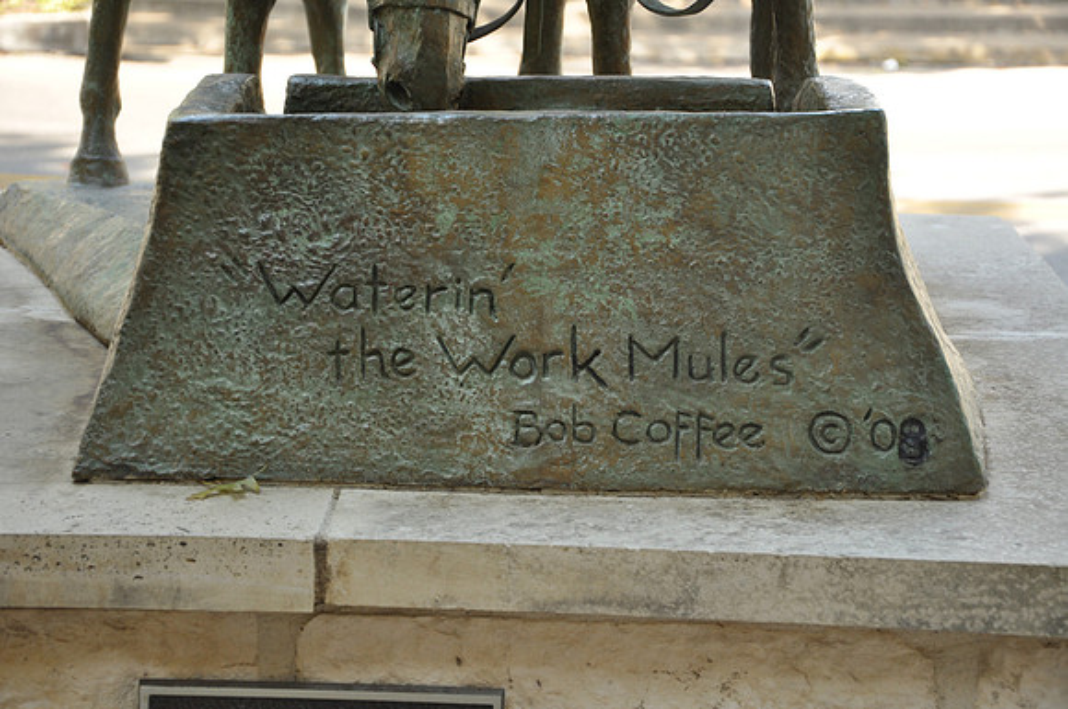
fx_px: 2755
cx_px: 534
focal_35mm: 93
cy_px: 354
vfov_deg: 14.7
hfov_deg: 21.9
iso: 400
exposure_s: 1/50
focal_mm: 62
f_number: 5.3
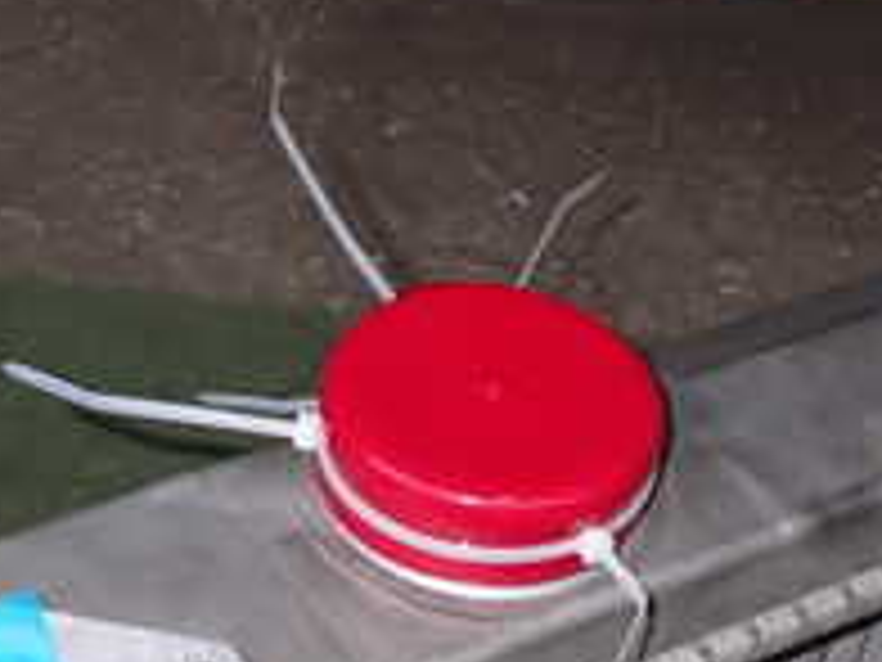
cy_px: 910
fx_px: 2344
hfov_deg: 21.3
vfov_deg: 15.2
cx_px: 342
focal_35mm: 92
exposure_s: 1/30
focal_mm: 5.4
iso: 200
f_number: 6.3
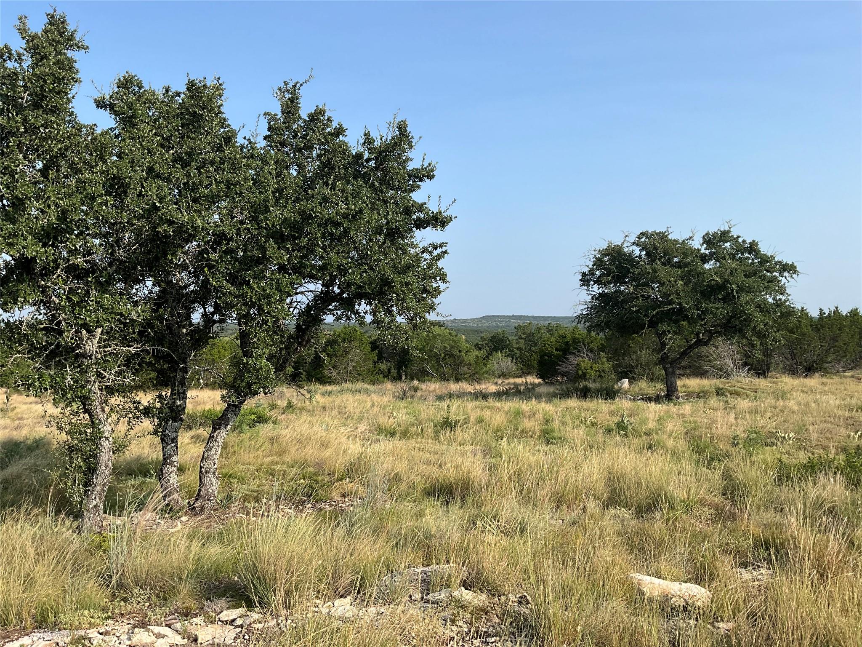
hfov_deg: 61.7
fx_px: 722
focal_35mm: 29
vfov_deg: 48.2
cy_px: 324
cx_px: 431
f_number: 1.8
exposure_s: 1/1577
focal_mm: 3
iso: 25
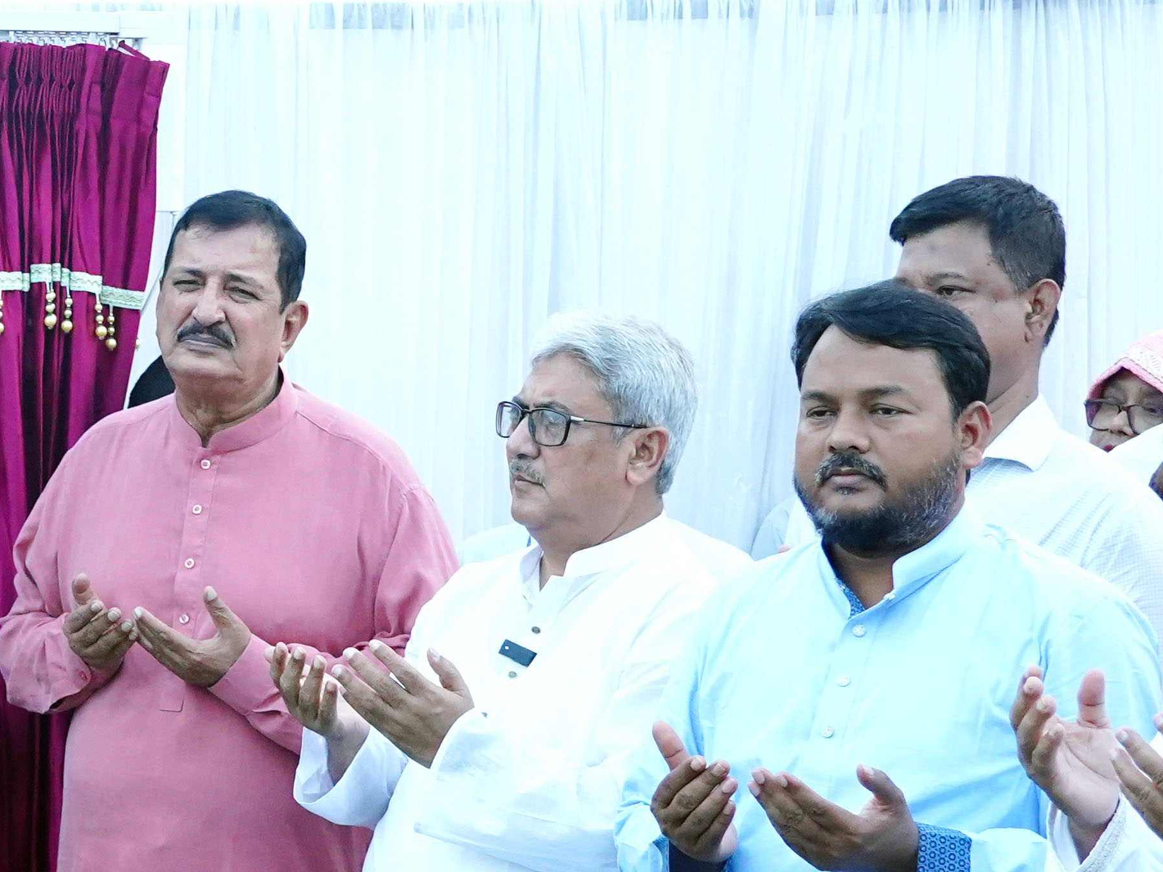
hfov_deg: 18.6
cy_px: 554
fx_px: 3426
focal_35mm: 102
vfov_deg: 14.5
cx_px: -96
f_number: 4.5
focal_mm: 32
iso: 4000
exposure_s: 1/320
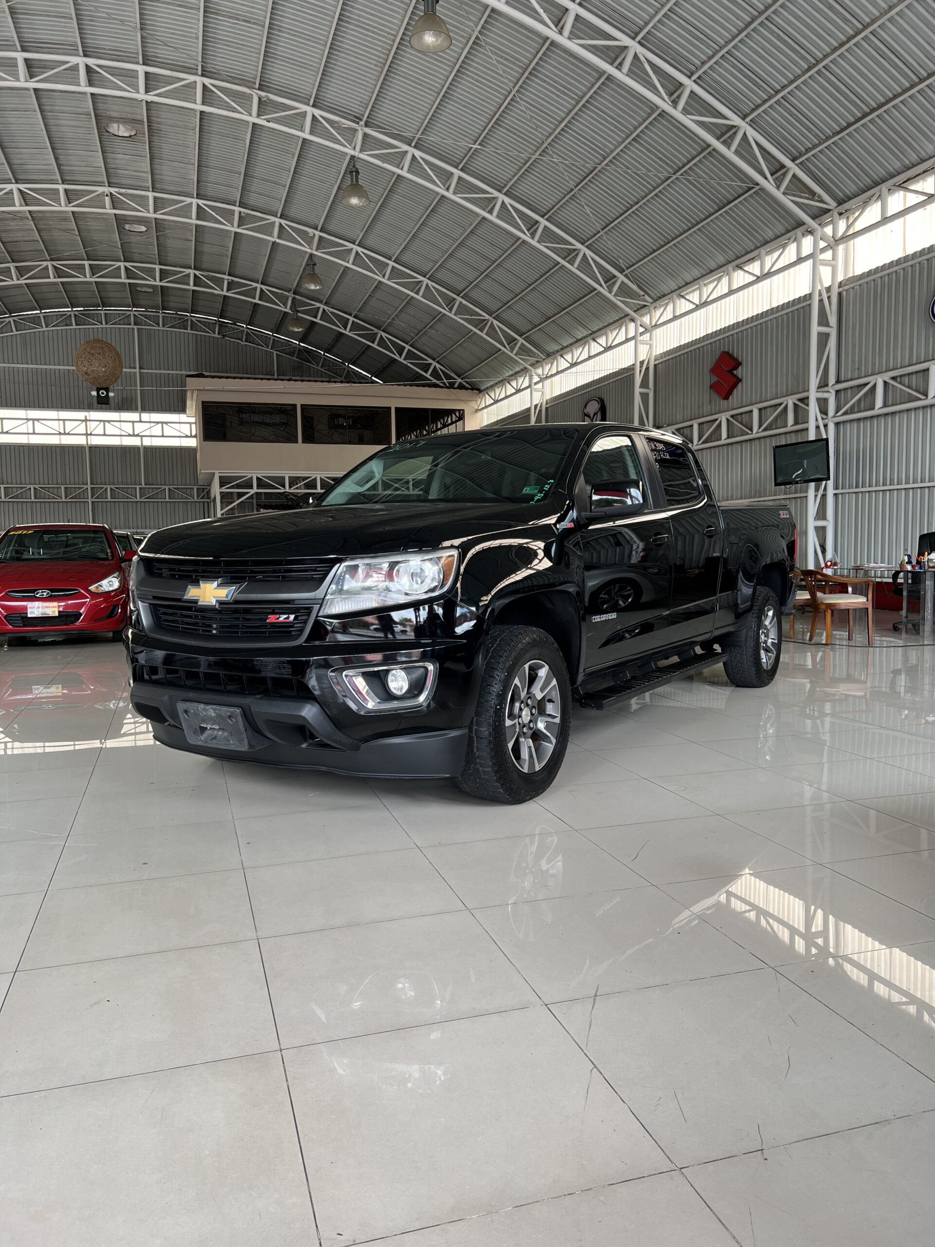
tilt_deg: -4.4
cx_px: 468
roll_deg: +1.4
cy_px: 624
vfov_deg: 67.3
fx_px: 936
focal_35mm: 26
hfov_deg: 53.1
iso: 32
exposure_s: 1/121
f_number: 1.5
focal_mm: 5.7
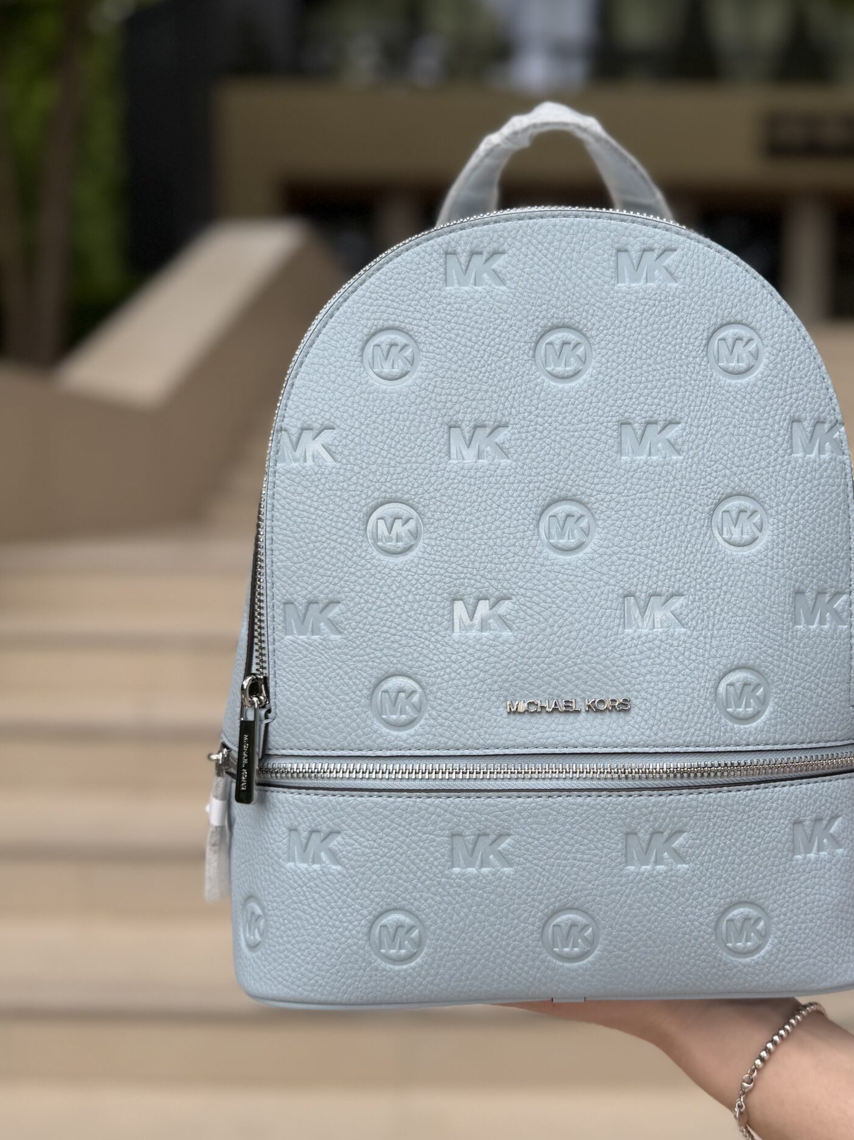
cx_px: 576
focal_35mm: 33
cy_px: 632
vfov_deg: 55.2
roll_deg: -0.8
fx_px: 1086
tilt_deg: -7.2
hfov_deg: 42.3
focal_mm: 6.76
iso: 80
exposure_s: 1/909
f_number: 1.78
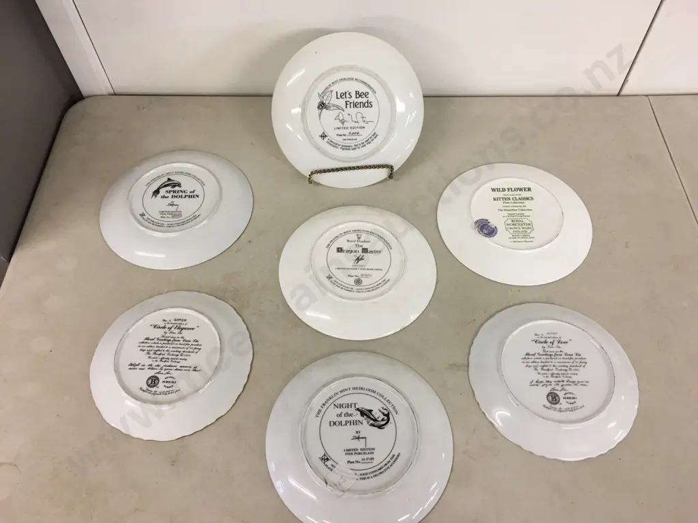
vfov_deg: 48.2
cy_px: 262
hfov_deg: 61.7
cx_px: 349
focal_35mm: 29
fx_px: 585
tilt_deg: -55.5
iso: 50
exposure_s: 1/33
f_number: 2.2
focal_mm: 4.15
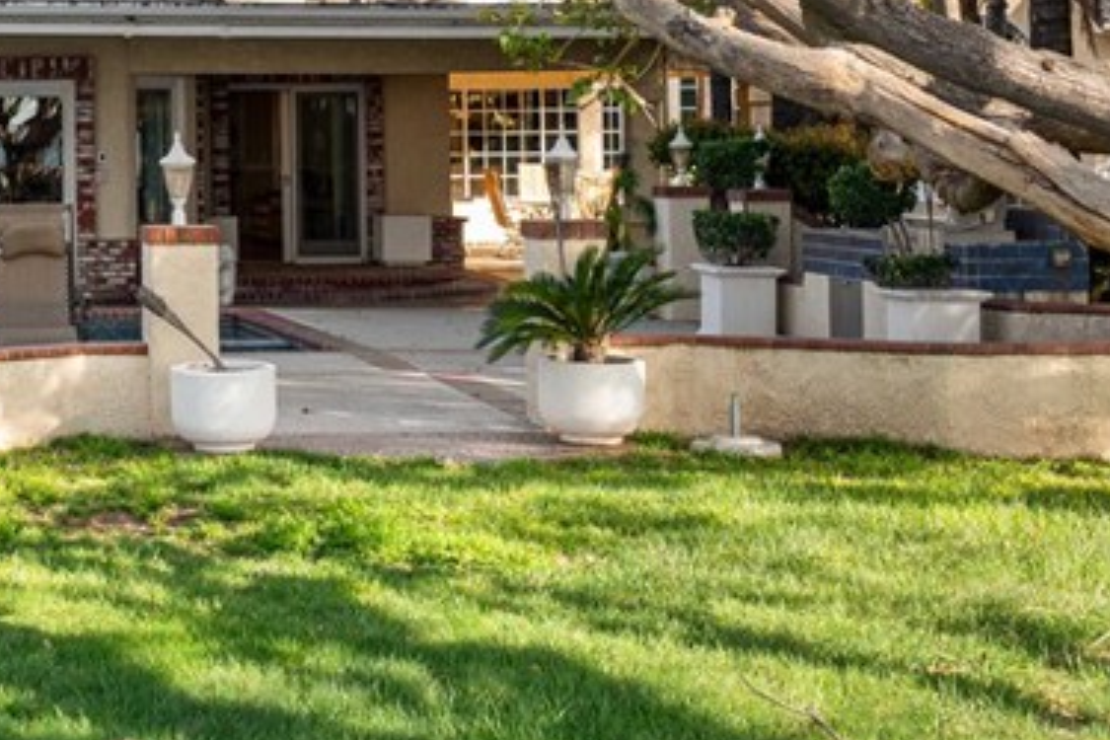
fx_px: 2775
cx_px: -89
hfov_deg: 21.5
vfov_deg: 14.8
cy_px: -102
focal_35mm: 90
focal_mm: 33
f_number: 6.3
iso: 100
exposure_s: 1/50
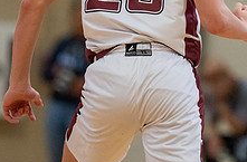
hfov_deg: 3.1
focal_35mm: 671
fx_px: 4581
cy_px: -55
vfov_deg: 2.0
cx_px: 243
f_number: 2.8
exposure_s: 1/1000
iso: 5000
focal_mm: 200
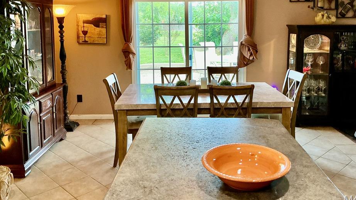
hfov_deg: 56.6
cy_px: 60
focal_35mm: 35
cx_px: 185
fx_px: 330
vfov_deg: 33.3
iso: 125
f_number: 1.8
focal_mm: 3
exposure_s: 1/60
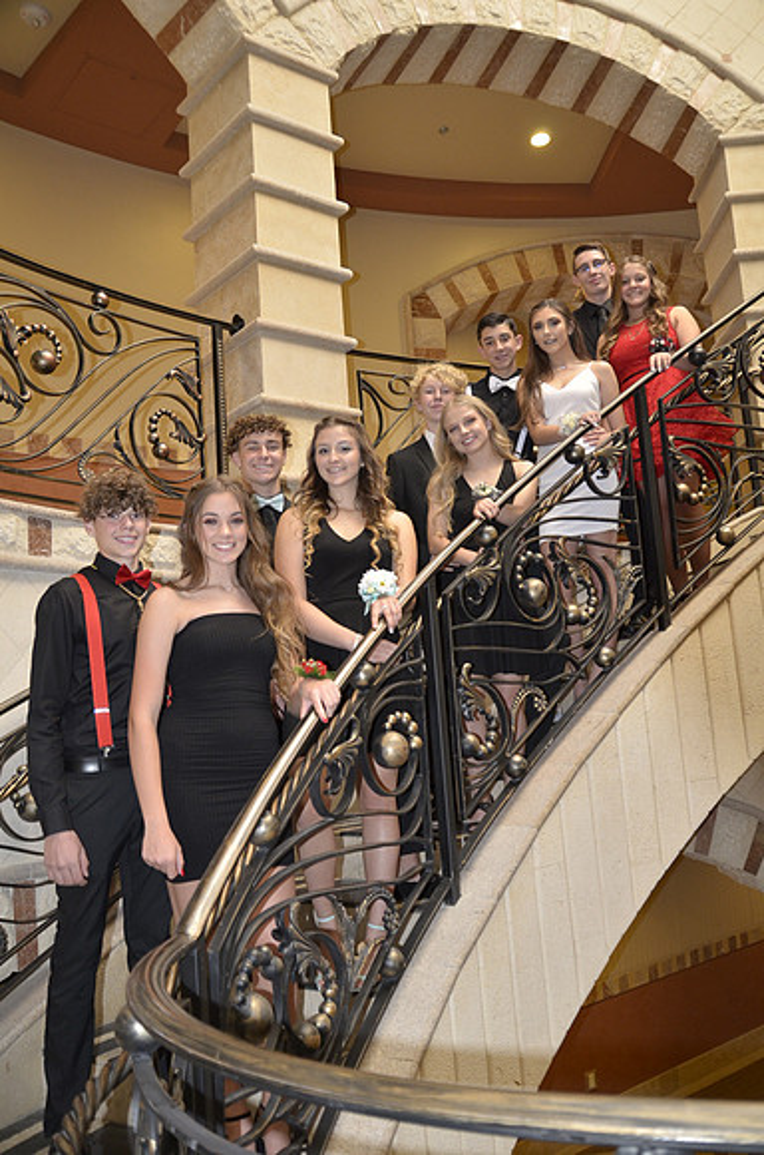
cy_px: 578
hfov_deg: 41.5
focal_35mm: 32
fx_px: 1007
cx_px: 382
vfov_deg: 59.6
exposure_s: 1/30
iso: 800
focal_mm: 21
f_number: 3.5
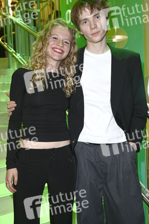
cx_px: 74
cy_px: 110
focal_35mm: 36
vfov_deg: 53.2
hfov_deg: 36.7
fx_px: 224
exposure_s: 1/100
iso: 640
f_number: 3.5
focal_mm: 32
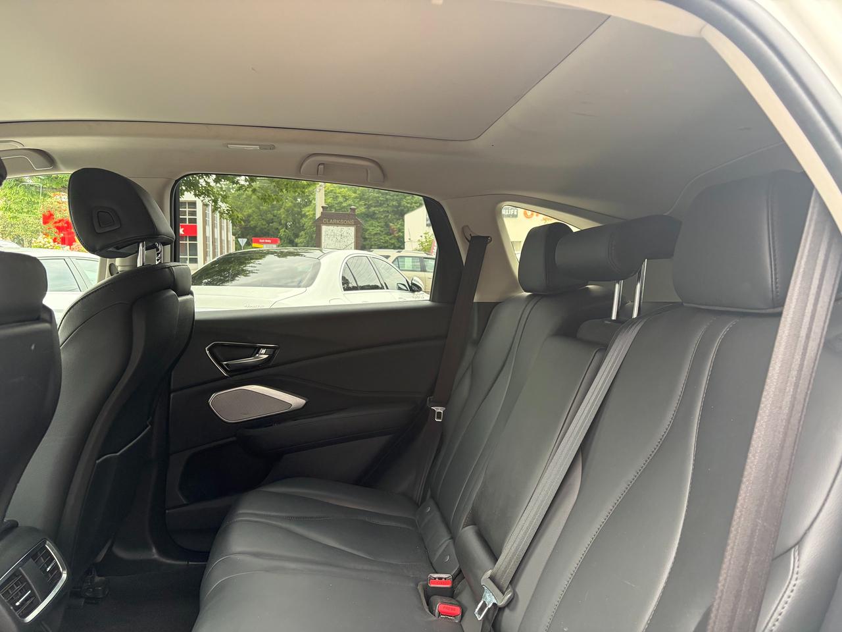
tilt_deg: -4.6
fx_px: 632
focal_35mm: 26
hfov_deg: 67.3
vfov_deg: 53.1
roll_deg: -1.8
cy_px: 316
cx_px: 421
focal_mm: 5.96
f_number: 1.6
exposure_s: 1/156
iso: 125
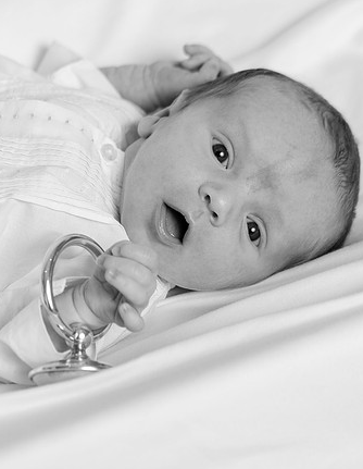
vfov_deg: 6.4
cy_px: 269
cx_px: 18
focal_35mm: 304
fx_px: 4163
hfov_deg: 5.0
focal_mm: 150
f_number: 5.6
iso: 125
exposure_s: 1/160
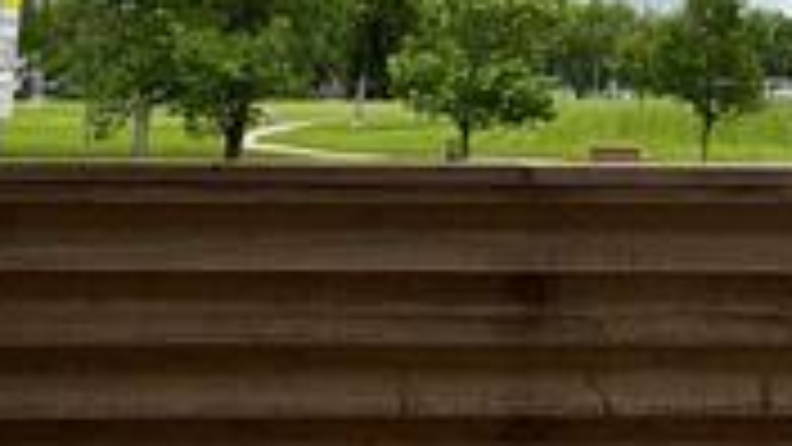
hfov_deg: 20.4
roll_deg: -0.1
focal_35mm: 103
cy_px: -441
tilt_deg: +14.8
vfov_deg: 10.8
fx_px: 2163
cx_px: 706
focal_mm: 5.96
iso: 50
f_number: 1.6
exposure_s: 1/2639
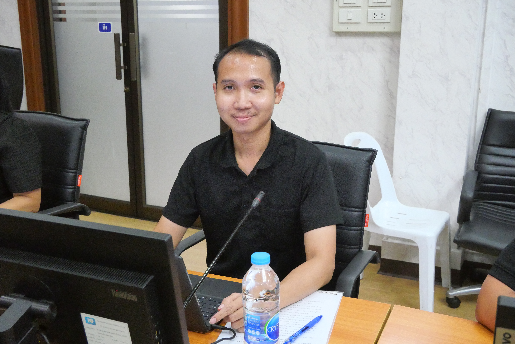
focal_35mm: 41
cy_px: 172
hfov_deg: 47.4
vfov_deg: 32.7
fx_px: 587
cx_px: 258
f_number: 5.6
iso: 6400
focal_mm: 20
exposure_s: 1/100
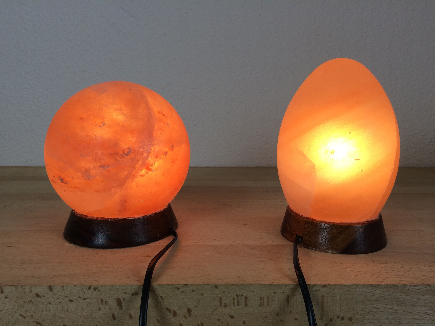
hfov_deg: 61.7
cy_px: 163
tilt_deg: -8.2
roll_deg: -0.8
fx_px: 364
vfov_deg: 48.2
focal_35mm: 29
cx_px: 218
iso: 40
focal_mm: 4.15
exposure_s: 1/100
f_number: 2.2
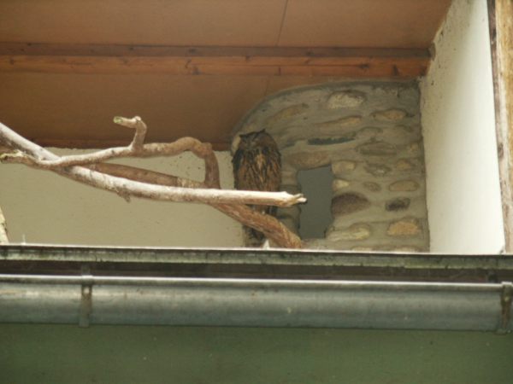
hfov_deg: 14.2
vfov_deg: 10.7
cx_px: 256
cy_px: 192
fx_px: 2060
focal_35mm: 139
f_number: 3.6
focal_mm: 28.22
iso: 200
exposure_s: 1/125
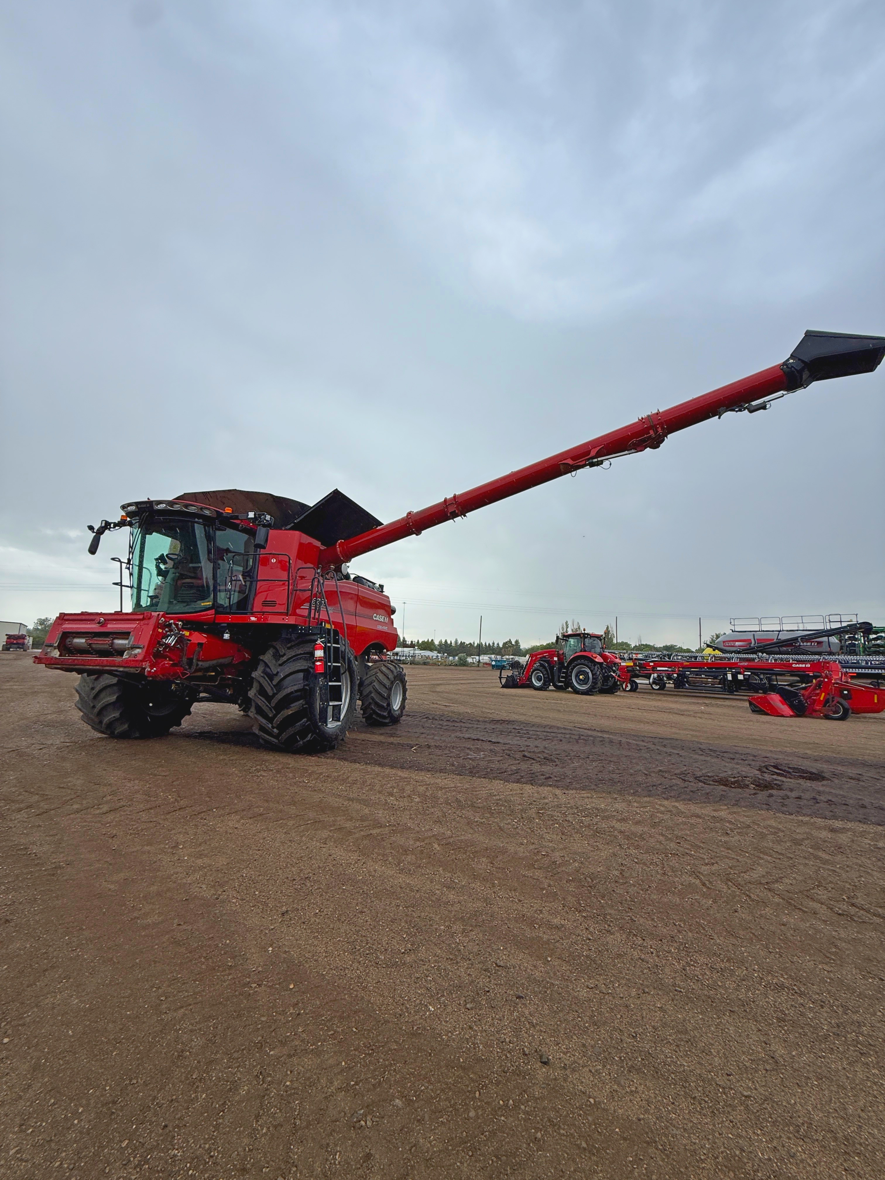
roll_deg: -1.6
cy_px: 590
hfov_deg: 85.7
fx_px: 477
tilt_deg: +10.3
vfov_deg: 102.1
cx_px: 442
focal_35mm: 14
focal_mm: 2.22
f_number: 2.2
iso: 50
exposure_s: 1/658
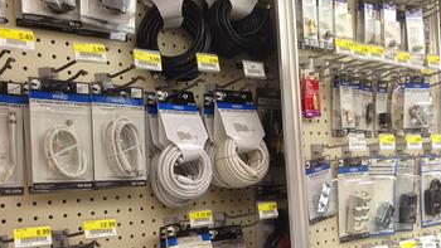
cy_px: 189
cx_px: 250
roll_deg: +1.8
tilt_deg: -1.0
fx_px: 561
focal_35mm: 48
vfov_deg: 24.6
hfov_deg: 42.8
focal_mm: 4.12
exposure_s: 1/20
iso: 160
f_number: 2.4
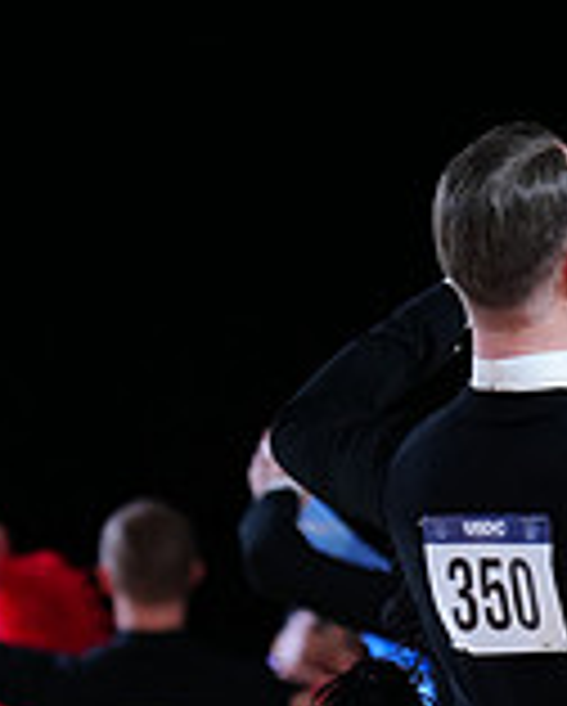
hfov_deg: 3.3
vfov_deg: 4.1
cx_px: 556
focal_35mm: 464
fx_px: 9714
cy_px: 980
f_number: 2.8
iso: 640
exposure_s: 1/500
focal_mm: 134
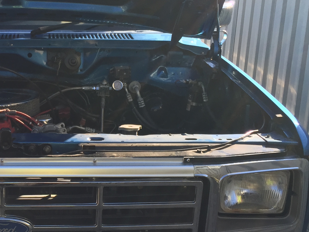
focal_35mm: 66
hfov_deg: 28.2
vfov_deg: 22.2
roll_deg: +0.1
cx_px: 26
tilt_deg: -15.2
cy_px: 142
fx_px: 589
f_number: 2.2
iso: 32
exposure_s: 1/549
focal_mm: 4.15
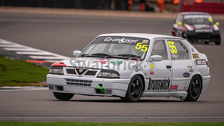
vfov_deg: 2.2
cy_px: 76
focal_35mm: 553
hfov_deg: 3.9
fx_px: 3285
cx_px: 118
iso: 900
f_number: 5.6
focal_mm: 500
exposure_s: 1/640
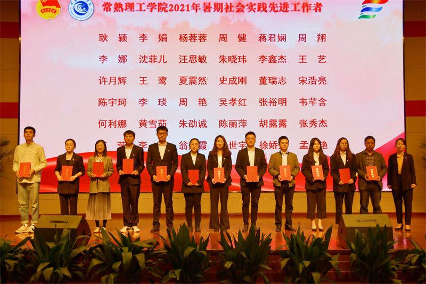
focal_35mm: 40
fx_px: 473
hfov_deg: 48.5
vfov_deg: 33.4
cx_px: 213
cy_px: 142
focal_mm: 27
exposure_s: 1/160
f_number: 4
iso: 200
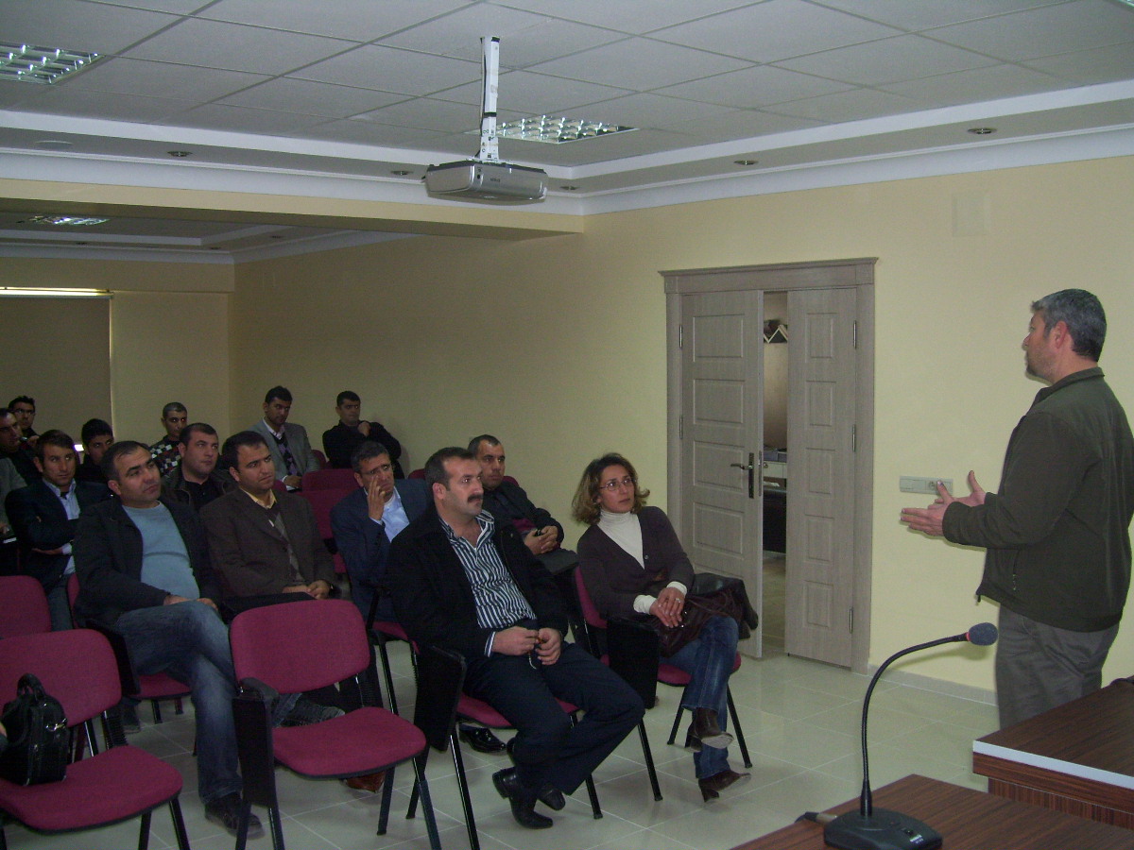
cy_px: 425
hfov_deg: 51.4
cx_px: 567
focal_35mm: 36
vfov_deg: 39.7
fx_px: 1179
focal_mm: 6
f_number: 2.7
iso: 200
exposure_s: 1/60
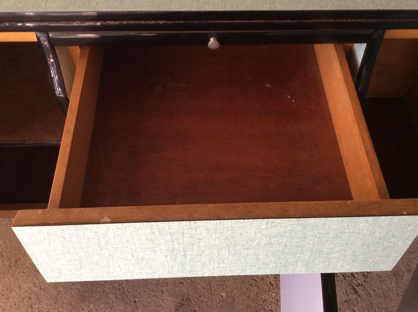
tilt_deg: -57.1
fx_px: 386
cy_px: 156
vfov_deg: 44.1
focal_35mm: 32
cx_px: 209
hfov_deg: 56.9
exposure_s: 1/25
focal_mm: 3.3
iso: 125
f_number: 2.4
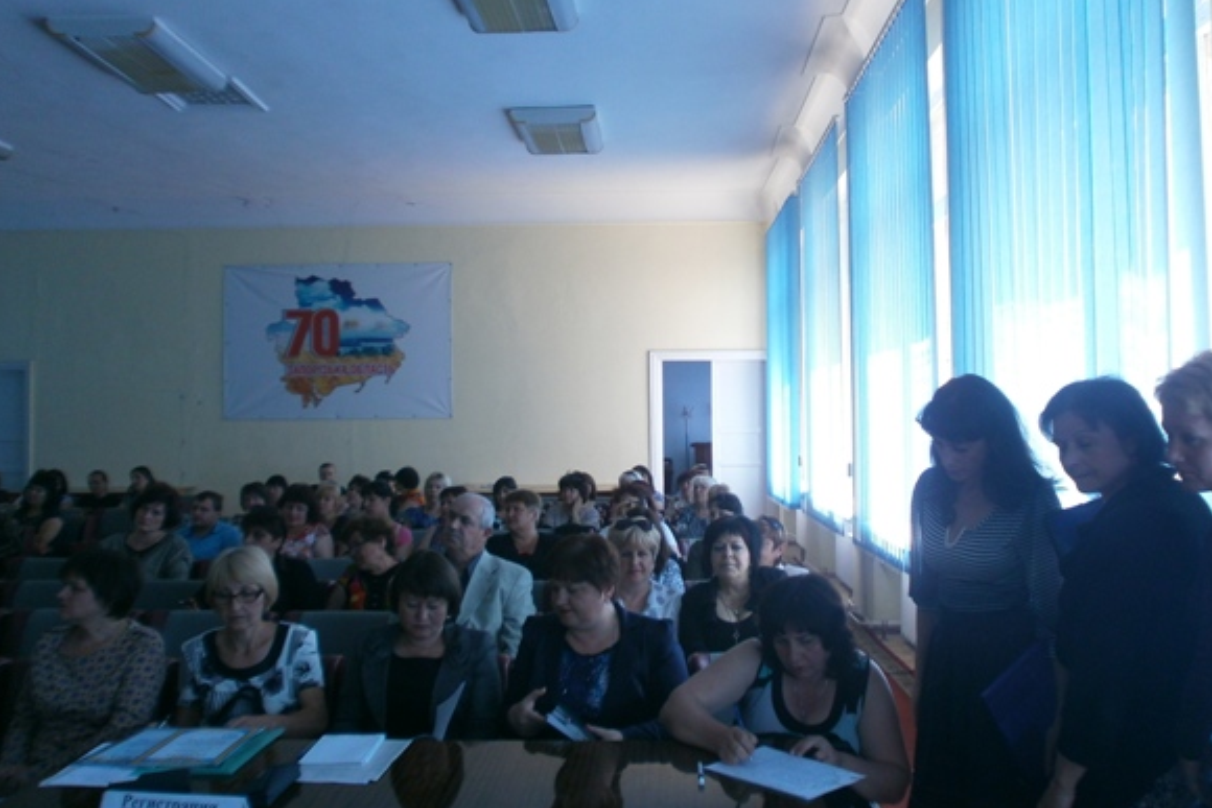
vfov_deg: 42.3
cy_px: 397
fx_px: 1044
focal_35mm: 31
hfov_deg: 60.2
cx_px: 654
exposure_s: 1/100
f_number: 2.9
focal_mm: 4.8
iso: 100
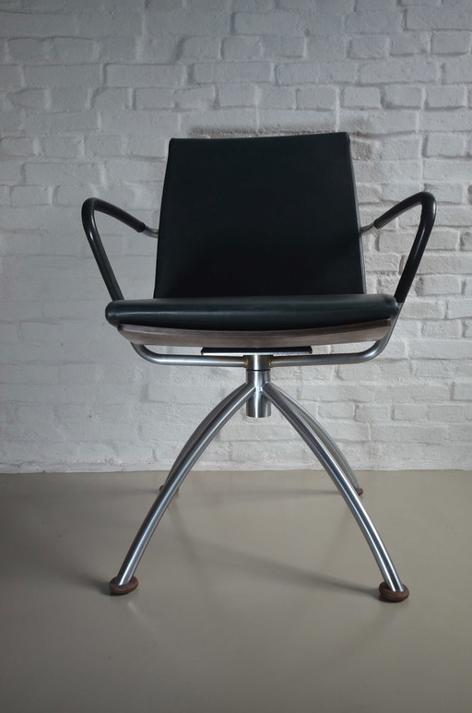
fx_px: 593
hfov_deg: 43.4
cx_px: 236
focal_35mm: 30
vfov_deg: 62.0
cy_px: 356
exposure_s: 1/60
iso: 450
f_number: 4
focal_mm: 20
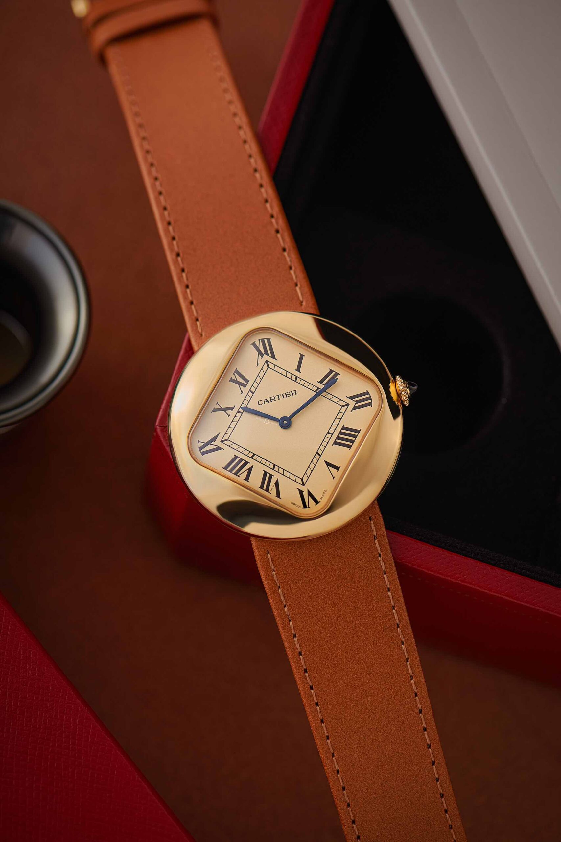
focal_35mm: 105
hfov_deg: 13.0
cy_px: 421
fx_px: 2454
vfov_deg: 19.5
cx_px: 280
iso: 31
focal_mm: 105
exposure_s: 1/160
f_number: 7.1
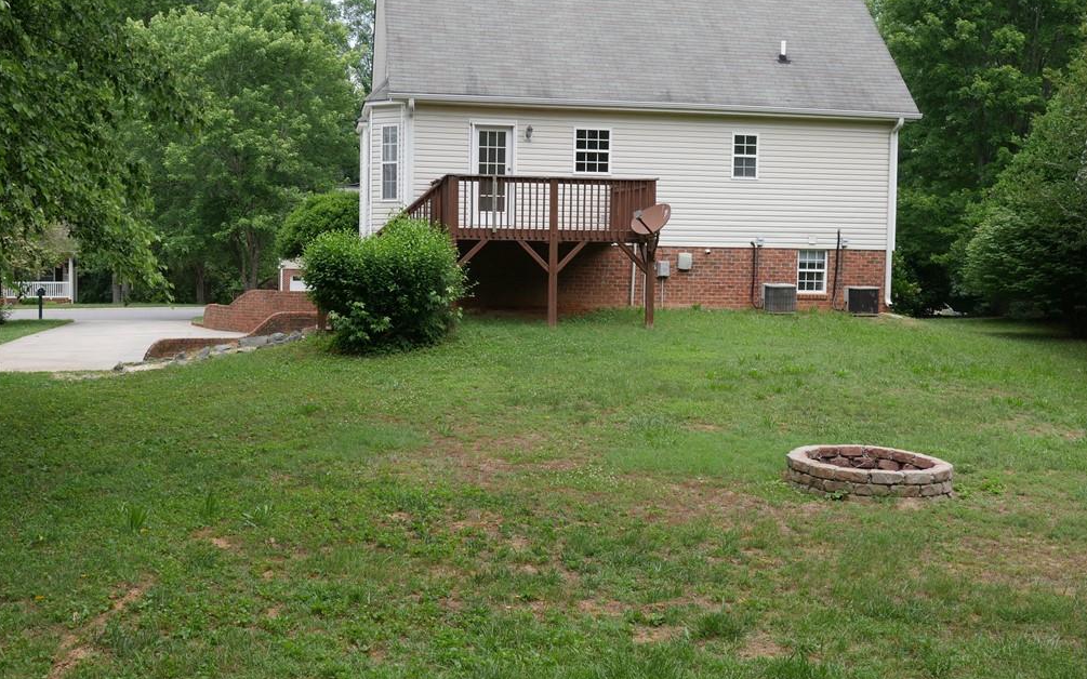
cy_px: 302
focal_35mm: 41
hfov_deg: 48.2
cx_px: 549
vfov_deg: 31.2
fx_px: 1215
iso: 200
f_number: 7.1
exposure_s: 1/320
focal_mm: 19
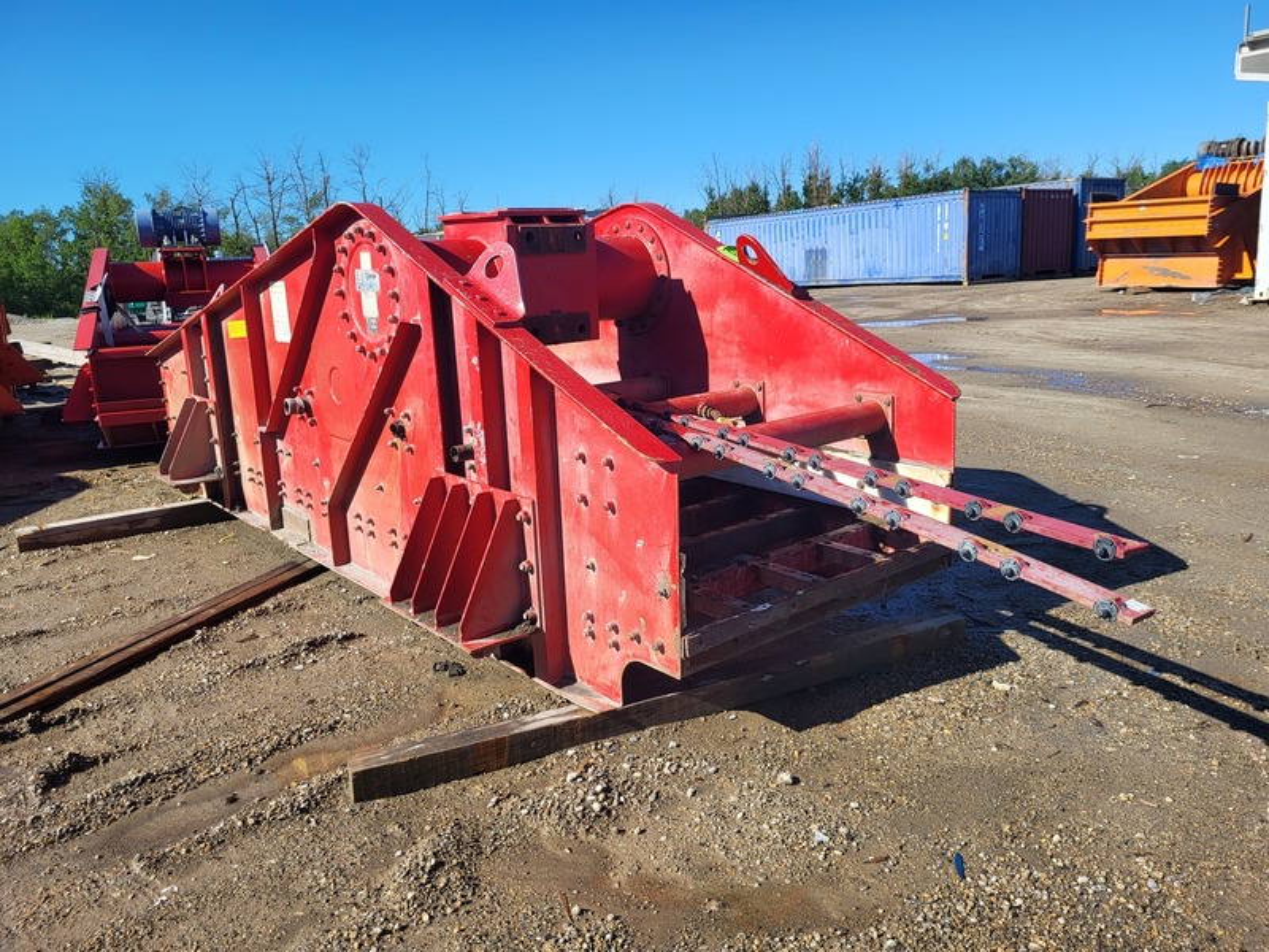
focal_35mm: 26
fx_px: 953
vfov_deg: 53.1
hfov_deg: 67.3
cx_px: 634
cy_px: 476
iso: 40
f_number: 1.8
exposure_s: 1/1904
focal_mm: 5.4
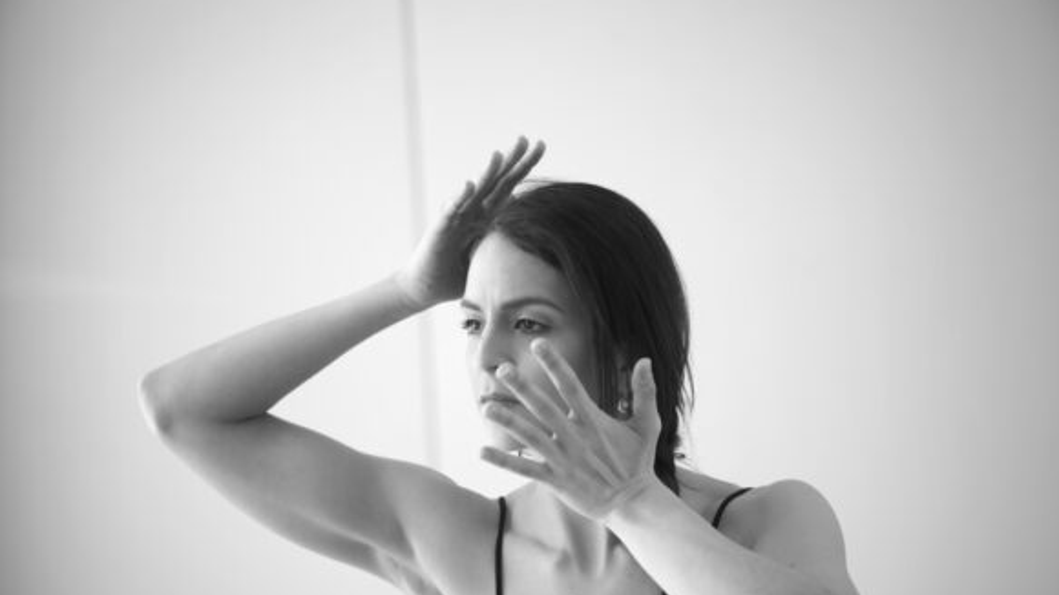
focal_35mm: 111
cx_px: 532
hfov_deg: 19.3
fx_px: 3116
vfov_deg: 10.9
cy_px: 346
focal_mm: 105
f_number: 2.8
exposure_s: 1/320
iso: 640
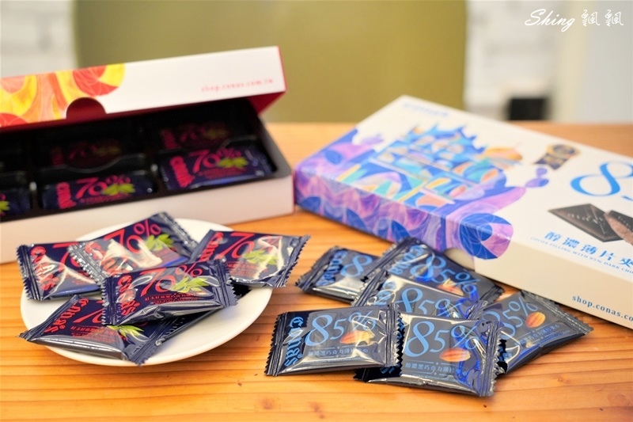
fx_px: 879
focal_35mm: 50
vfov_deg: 27.0
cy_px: 211
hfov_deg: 39.6
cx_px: 316
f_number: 5
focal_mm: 50
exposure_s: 1/50
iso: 1250
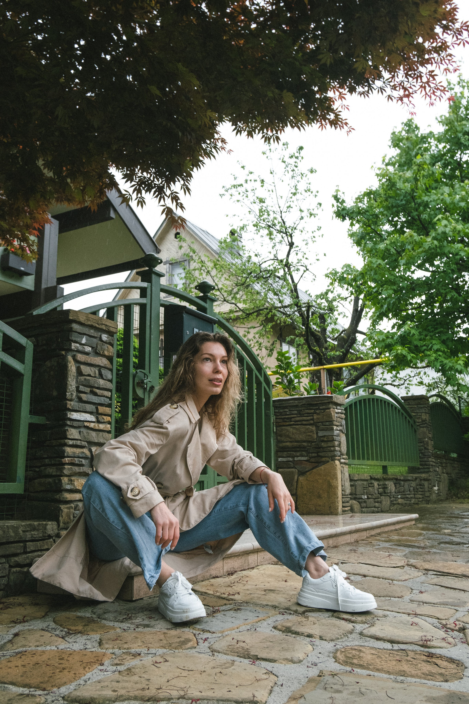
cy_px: 352
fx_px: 625
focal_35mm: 32
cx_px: 234
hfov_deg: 41.1
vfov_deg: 58.7
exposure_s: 1/125
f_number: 7.1
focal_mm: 21.5
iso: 1600
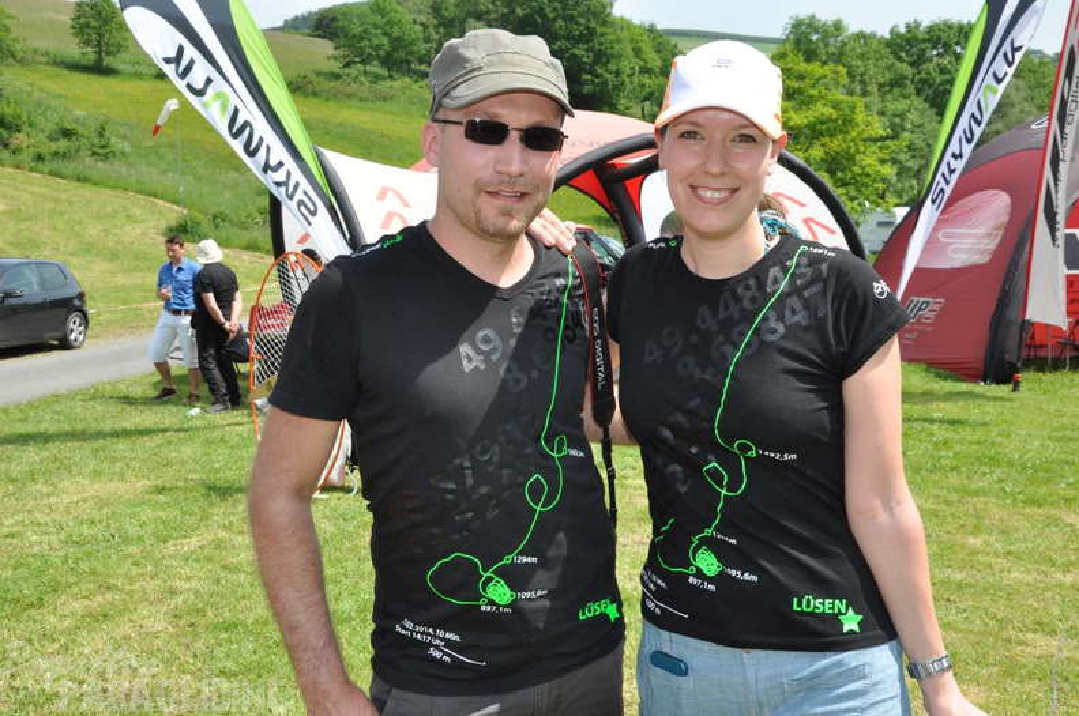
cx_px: 540
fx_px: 1257
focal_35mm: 42
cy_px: 358
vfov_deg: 31.8
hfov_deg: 46.4
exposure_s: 1/200
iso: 200
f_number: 10
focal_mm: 28
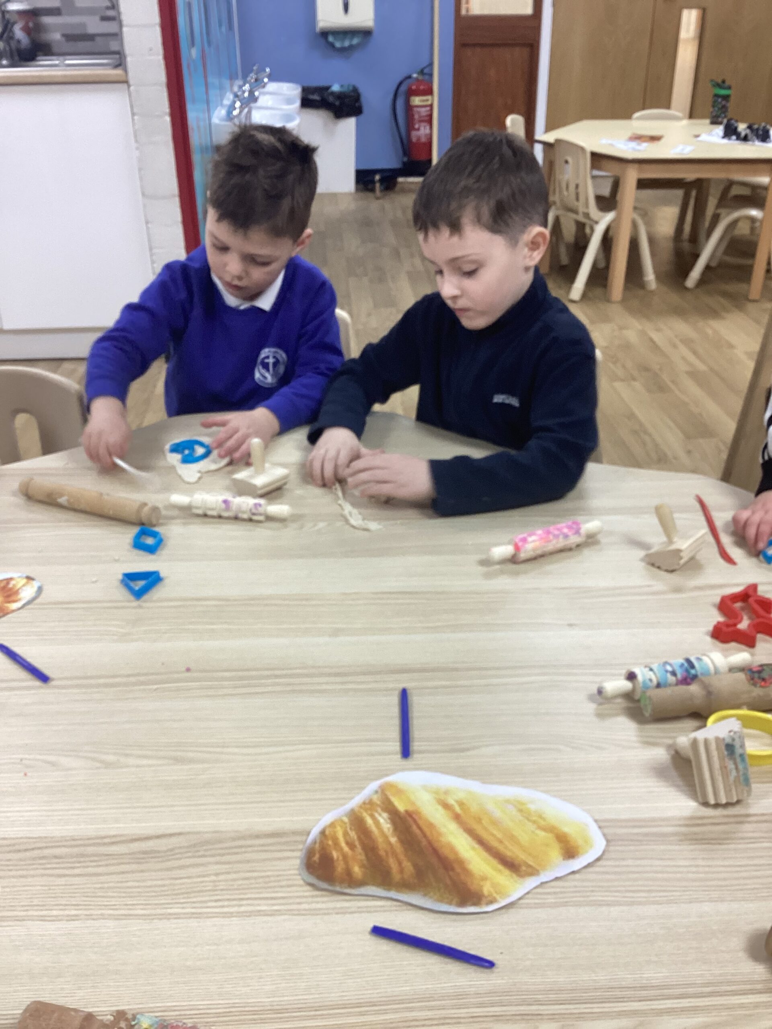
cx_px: 386
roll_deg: +1.0
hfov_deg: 45.4
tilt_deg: -30.1
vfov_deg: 58.4
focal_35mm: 31
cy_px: 514
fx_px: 922
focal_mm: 3.3
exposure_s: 1/50
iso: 80
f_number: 2.4
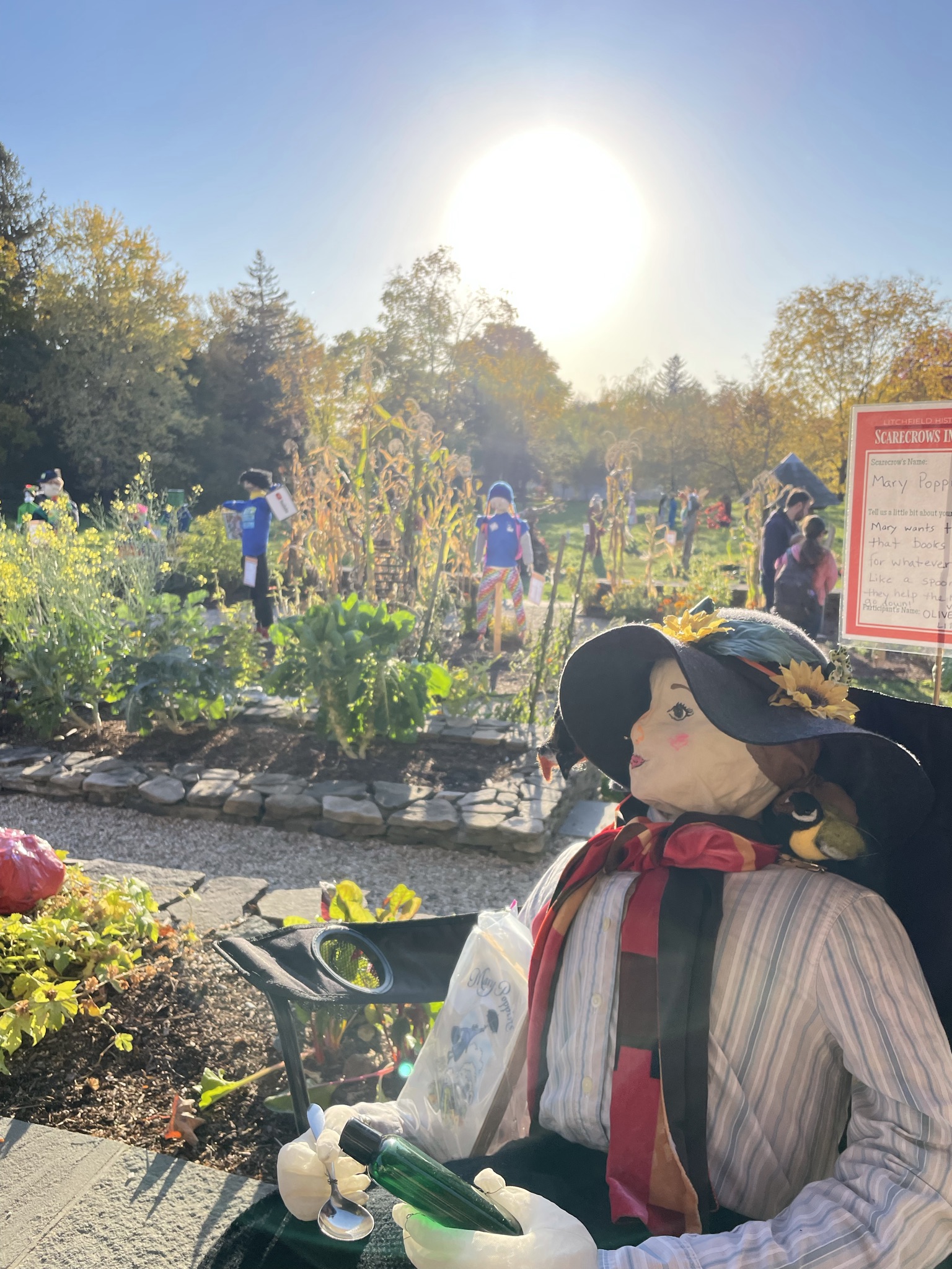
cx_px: 476
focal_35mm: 26
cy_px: 634
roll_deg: +1.0
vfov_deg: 67.3
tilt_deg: -12.3
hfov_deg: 53.1
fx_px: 953
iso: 32
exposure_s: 1/1825
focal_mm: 4.2
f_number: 1.6
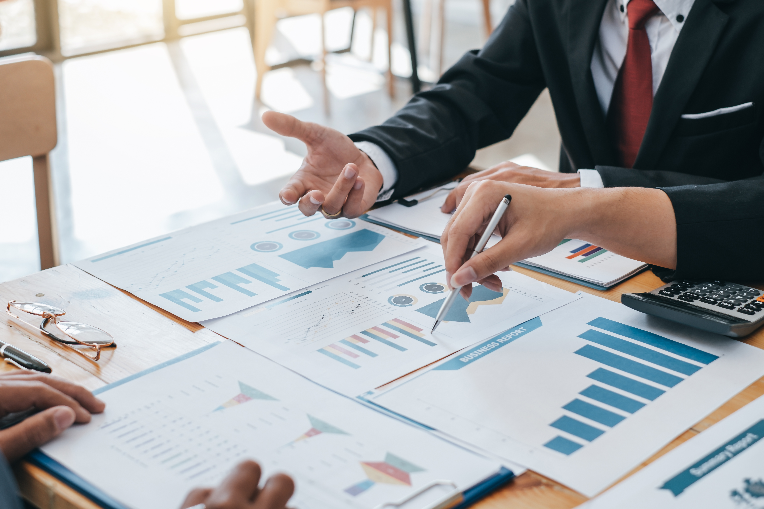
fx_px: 1221
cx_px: 354
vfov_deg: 23.6
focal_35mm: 58
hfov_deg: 34.7
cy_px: 233
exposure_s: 1/160
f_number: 2.8
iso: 200
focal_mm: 35
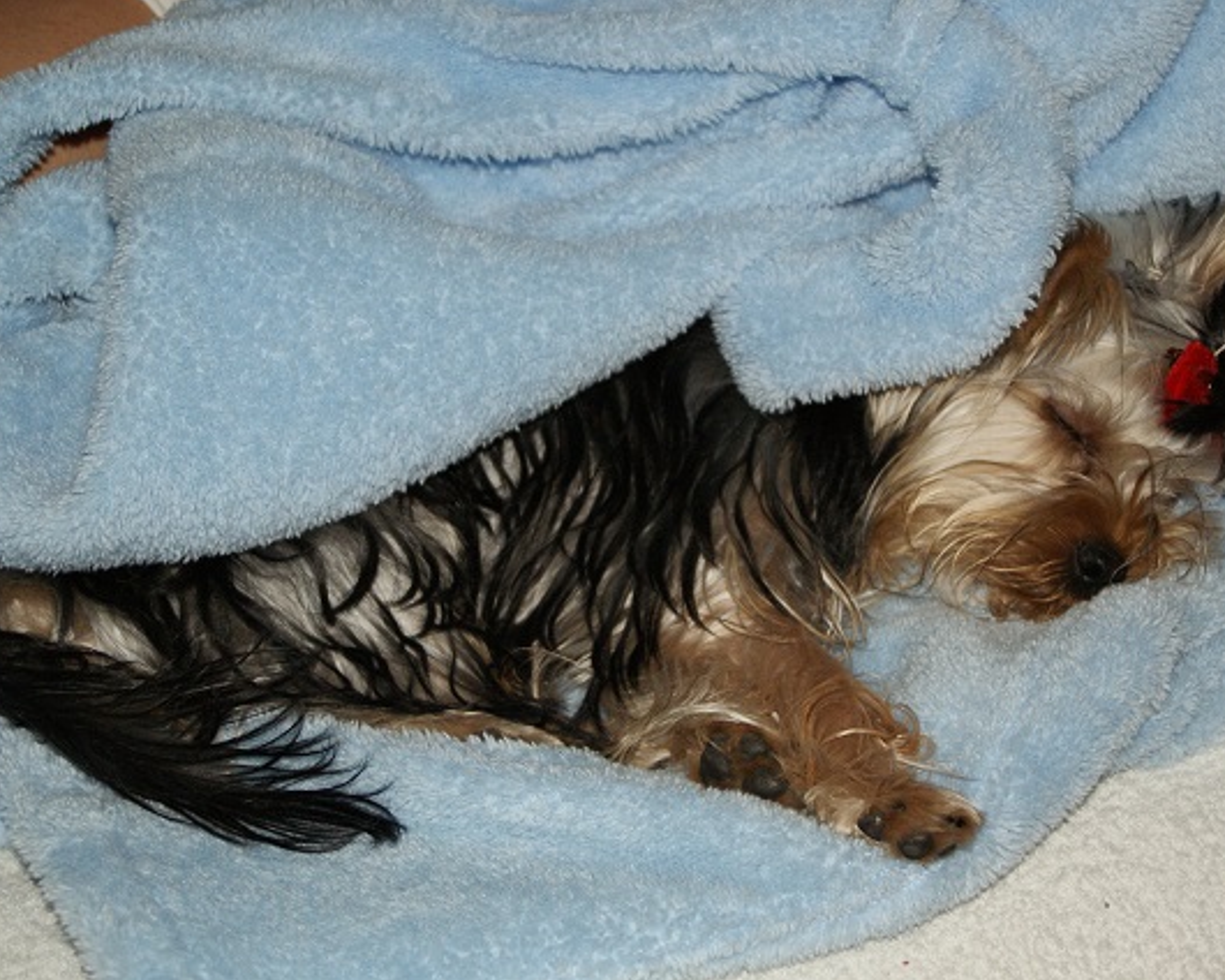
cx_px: 631
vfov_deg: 18.1
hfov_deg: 22.5
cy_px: 490
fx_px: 3082
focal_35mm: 85
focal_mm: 50
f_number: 5.6
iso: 400
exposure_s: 1/80
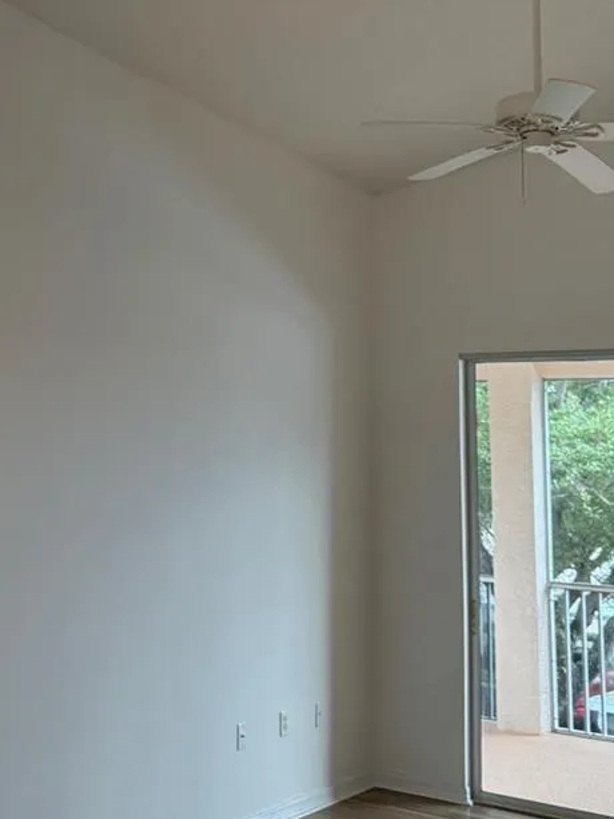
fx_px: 1111
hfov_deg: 30.4
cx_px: 152
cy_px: 262
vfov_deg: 39.9
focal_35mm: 47
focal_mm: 6.76
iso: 200
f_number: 1.78
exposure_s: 1/194
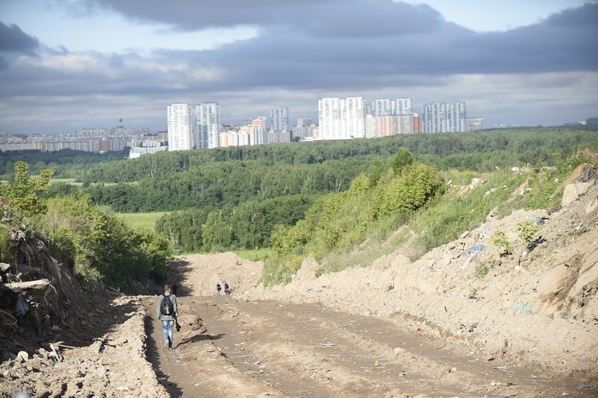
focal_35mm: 110
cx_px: 299
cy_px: 199
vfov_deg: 12.4
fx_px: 1826
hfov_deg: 18.6
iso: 200
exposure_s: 1/2000
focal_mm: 110
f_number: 4
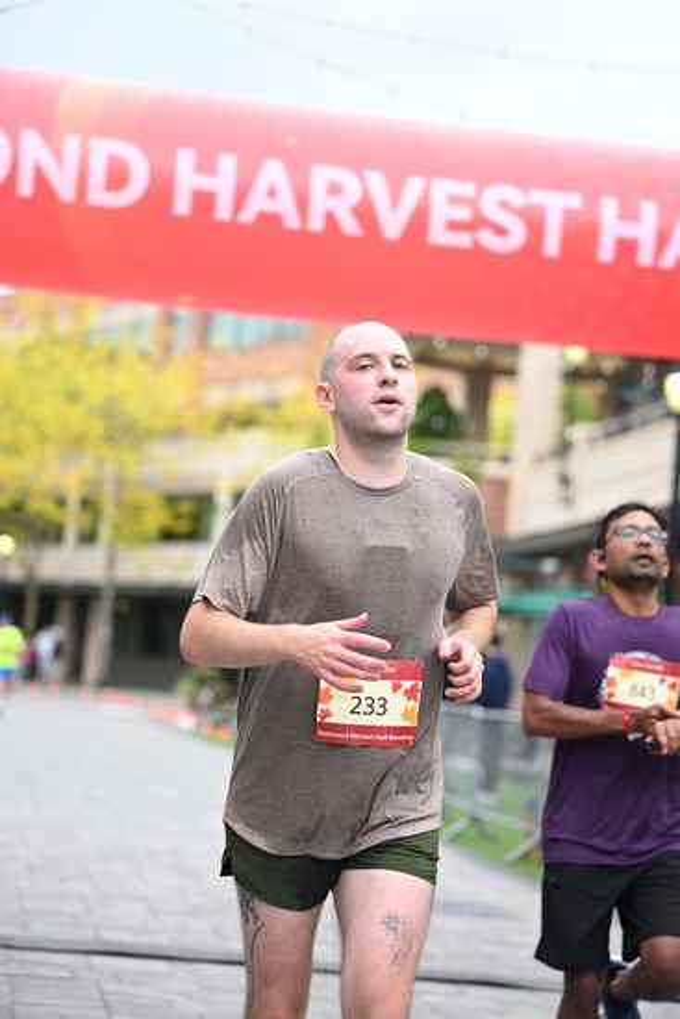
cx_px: 340
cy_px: 510
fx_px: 2435
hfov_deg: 15.9
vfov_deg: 23.6
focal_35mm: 86
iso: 640
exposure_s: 1/1600
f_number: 2.8
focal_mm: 86
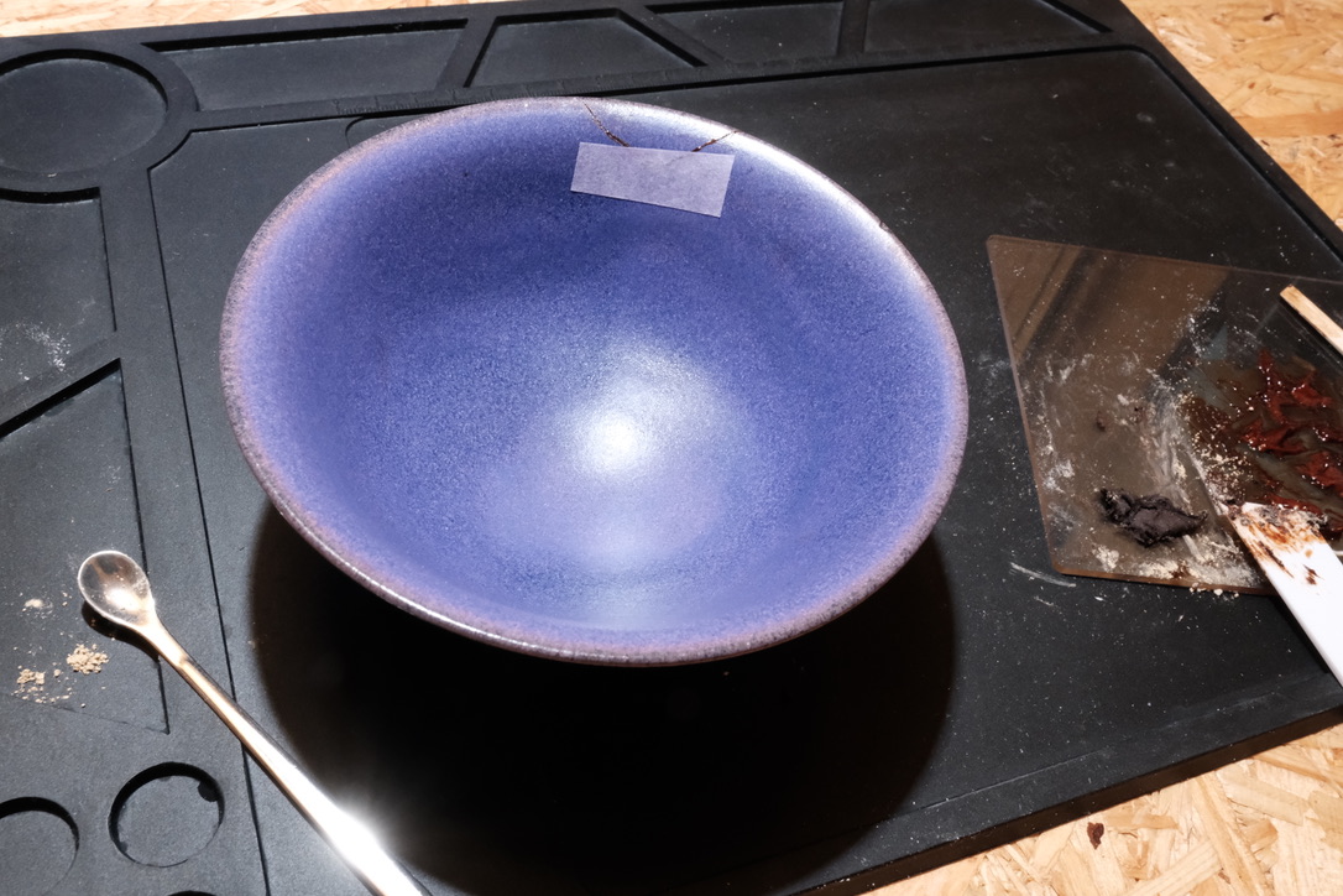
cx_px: 672
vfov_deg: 42.3
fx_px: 1156
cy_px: 448
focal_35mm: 31
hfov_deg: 60.3
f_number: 18
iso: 3200
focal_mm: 20.6
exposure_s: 1/20
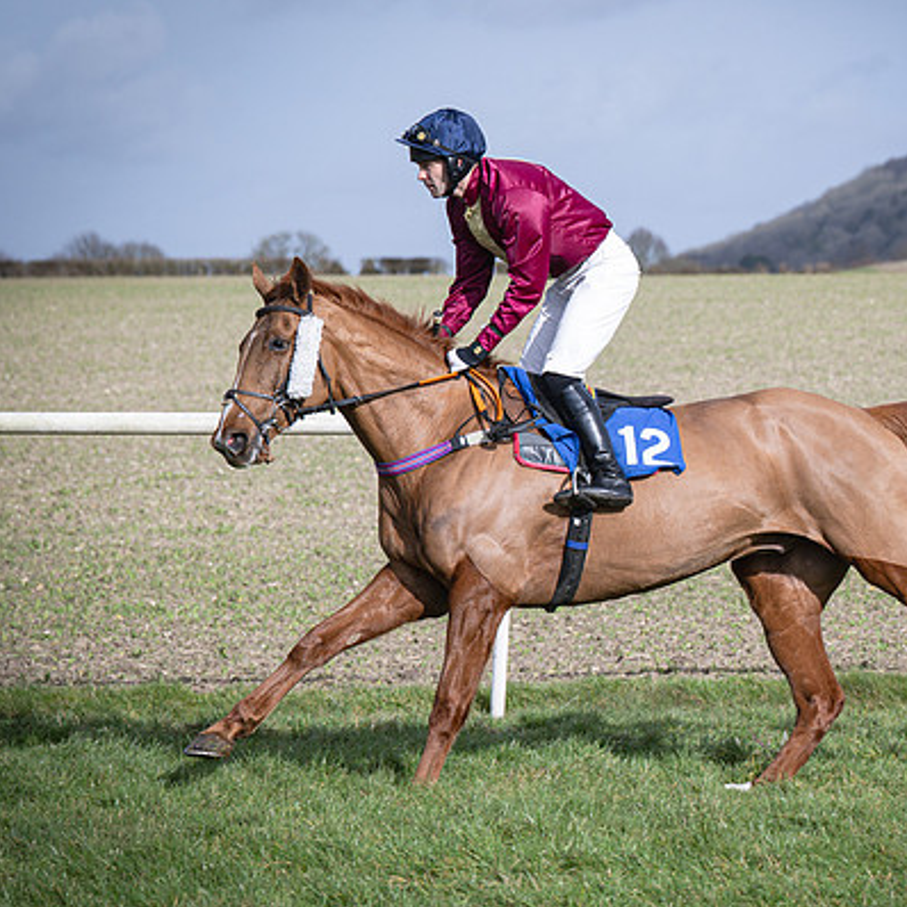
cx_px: 588
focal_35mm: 191
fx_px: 5662
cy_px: 647
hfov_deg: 9.2
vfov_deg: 9.1
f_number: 4
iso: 200
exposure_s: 1/2000
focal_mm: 89
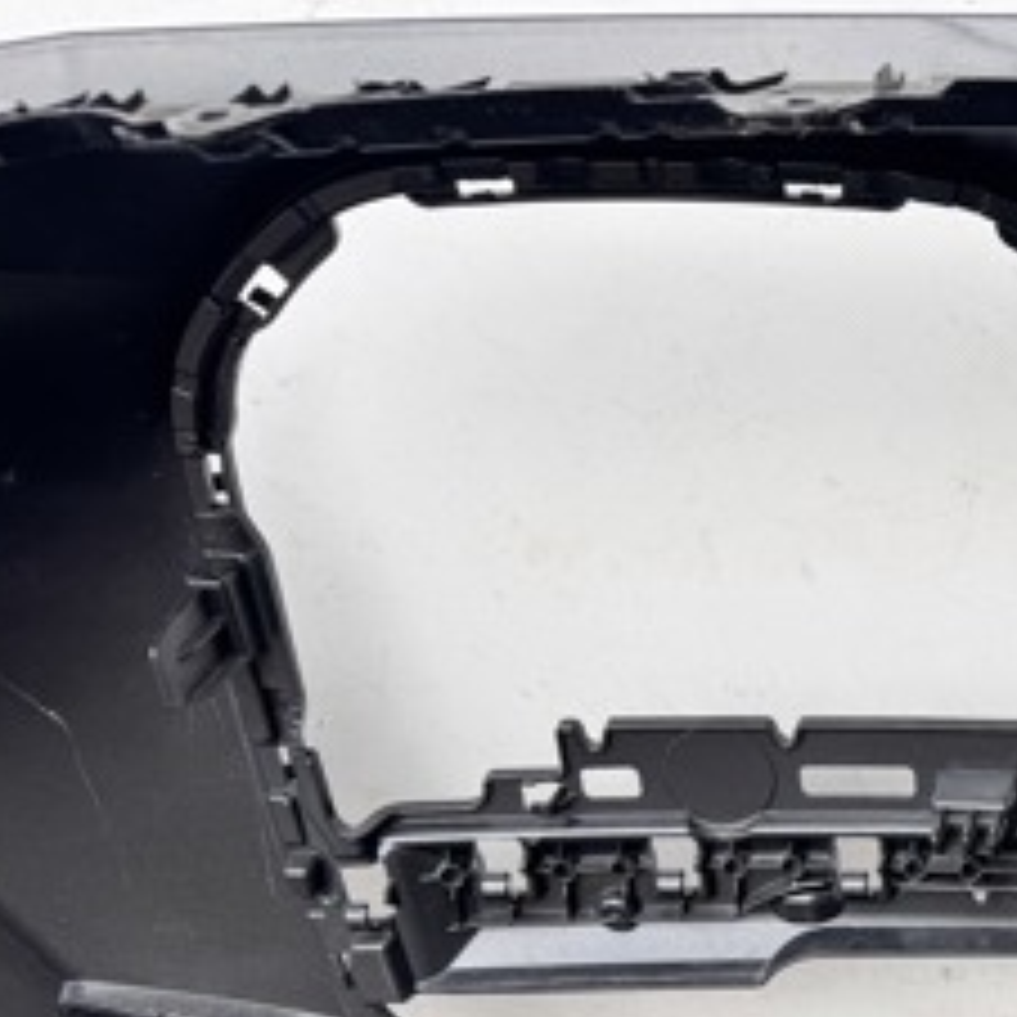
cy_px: 986
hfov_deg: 25.0
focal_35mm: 60
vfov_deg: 27.2
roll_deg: -3.6
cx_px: 1305
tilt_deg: -41.7
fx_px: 1994
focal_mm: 6.76
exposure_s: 1/609
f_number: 1.78
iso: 80
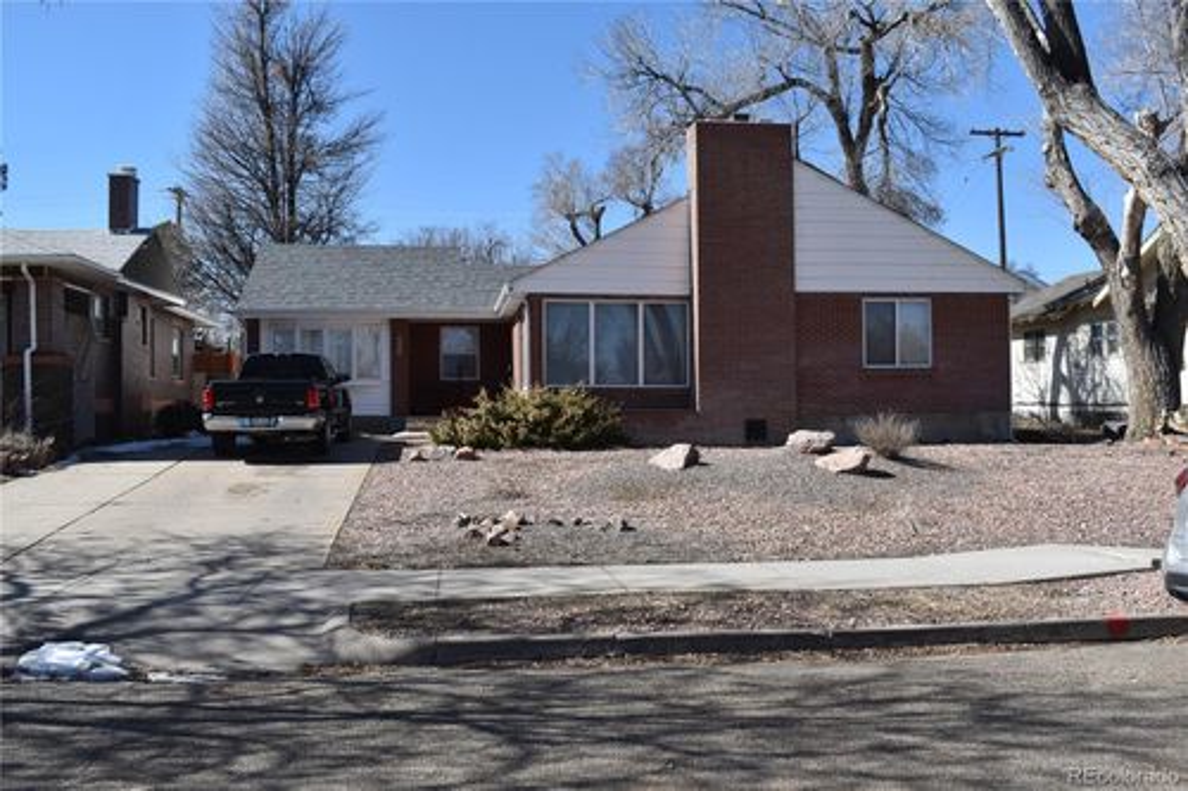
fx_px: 1188
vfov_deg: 36.8
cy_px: 396
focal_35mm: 36
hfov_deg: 53.1
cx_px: 594
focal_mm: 24
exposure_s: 1/250
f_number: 9
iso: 100
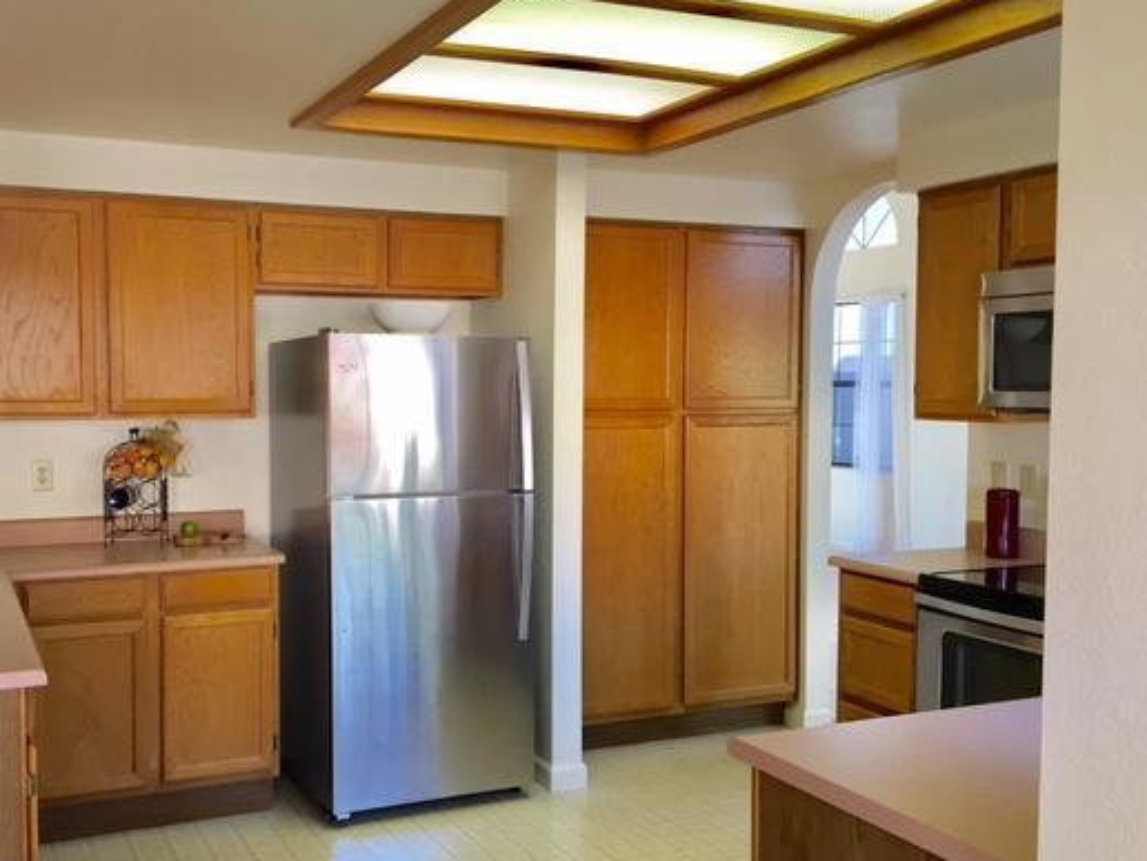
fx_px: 1193
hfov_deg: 51.0
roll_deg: -0.3
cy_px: 452
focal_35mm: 36
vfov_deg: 39.6
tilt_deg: -3.3
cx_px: 460
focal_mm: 4.15
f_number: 2.2
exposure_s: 1/30
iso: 25
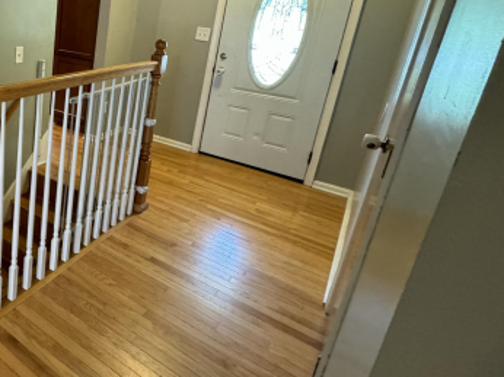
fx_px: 393
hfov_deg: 55.4
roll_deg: -3.9
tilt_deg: -17.9
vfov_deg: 50.0
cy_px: 115
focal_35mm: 27
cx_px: 39
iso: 640
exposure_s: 1/60
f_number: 2.2
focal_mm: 2.22
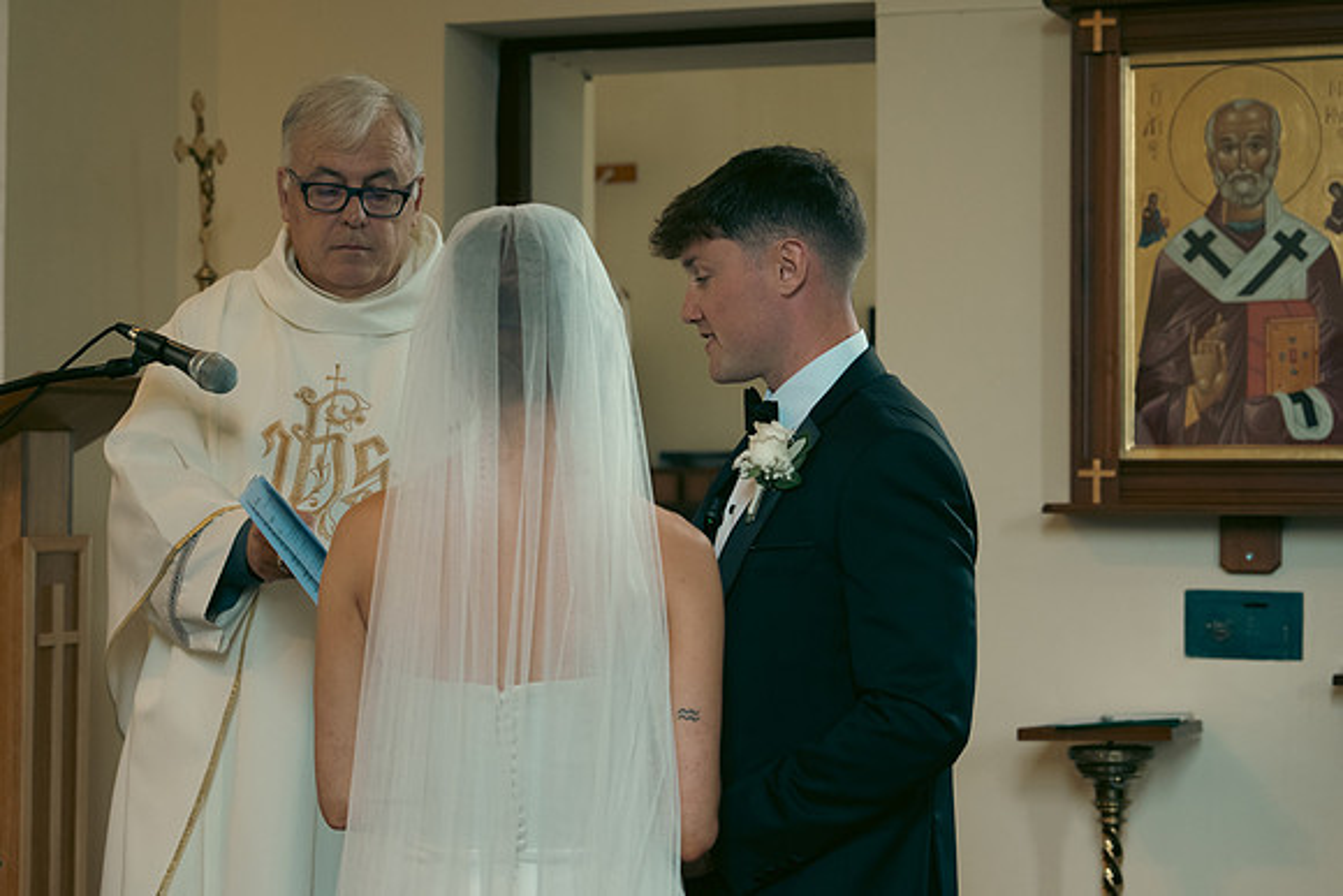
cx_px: 672
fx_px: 3060
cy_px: 448
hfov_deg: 24.8
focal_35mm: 82
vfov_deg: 16.7
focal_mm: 55
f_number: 3.5
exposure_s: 1/200
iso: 1250
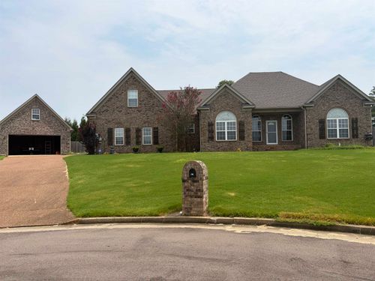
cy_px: 140
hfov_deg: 67.3
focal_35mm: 26
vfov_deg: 53.1
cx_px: 188
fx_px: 282
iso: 50
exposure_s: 1/5348
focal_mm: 5.96
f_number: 1.6
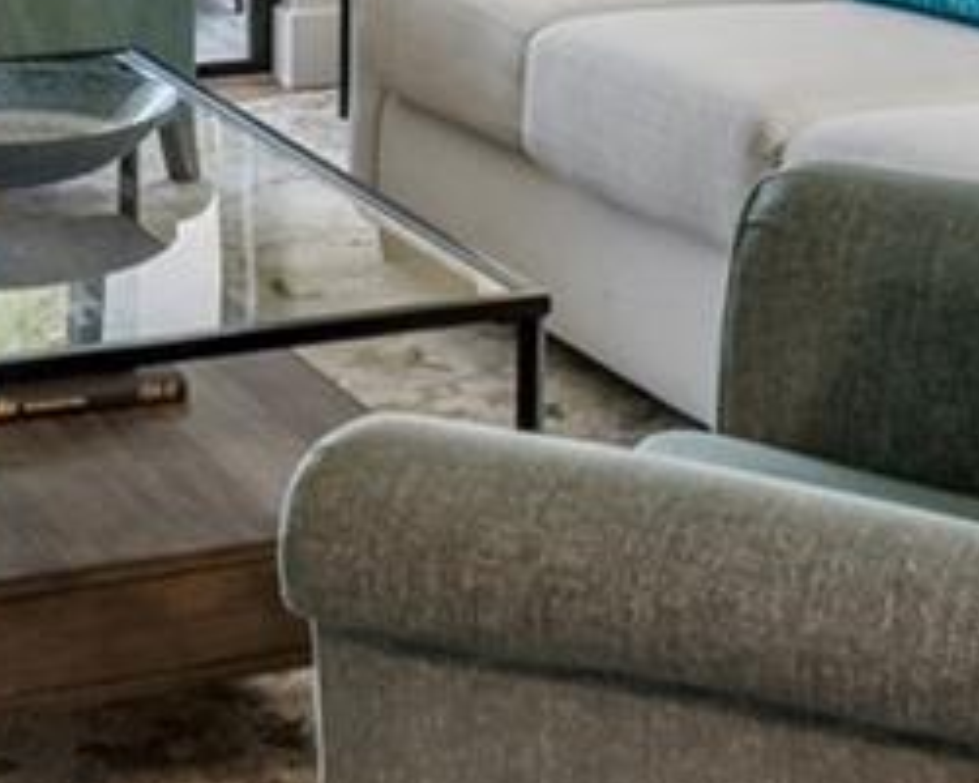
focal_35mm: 96
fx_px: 2782
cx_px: 321
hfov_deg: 19.9
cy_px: -548
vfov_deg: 14.4
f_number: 7.1
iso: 100
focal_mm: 11
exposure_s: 1/4
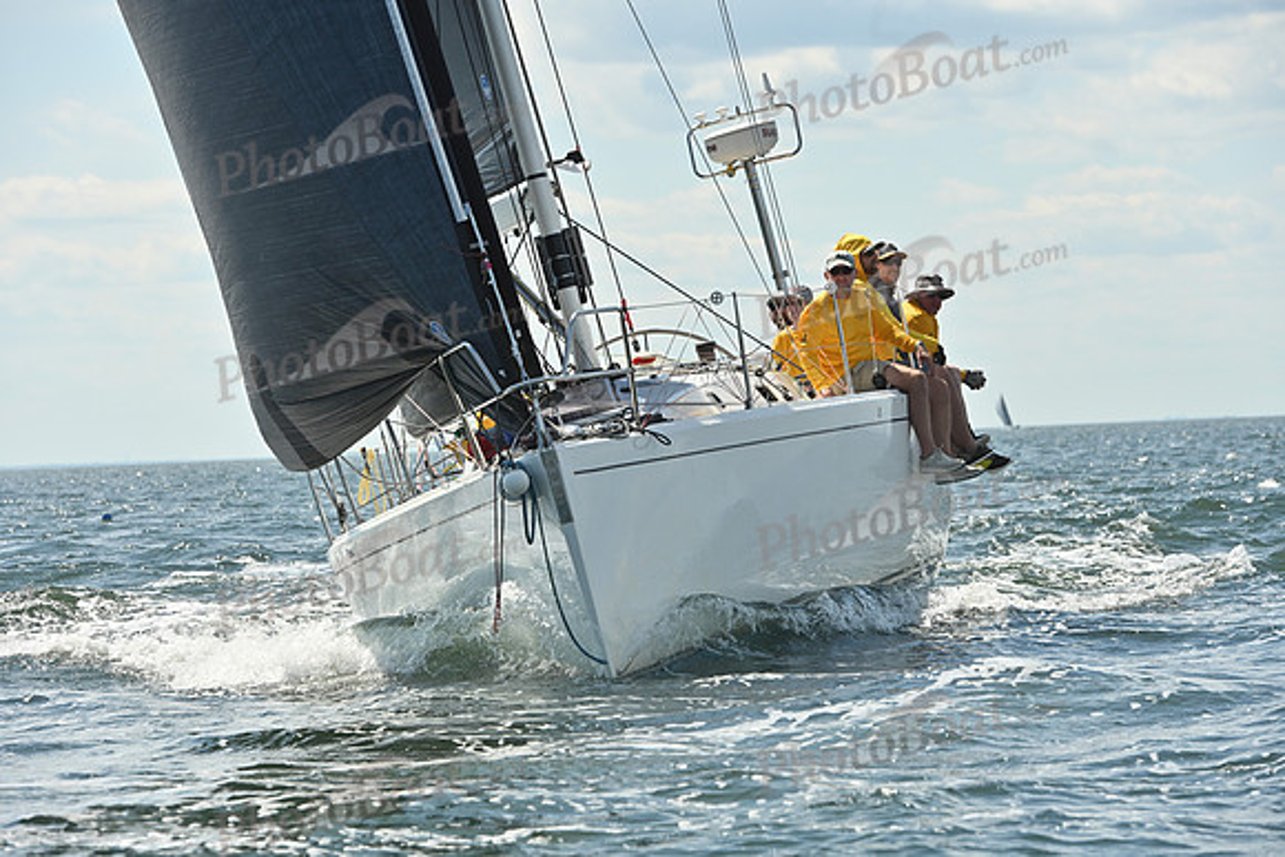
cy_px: 428
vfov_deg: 8.3
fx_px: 5891
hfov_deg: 12.4
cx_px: 642
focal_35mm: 165
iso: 250
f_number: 8
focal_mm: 165
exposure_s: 1/1250
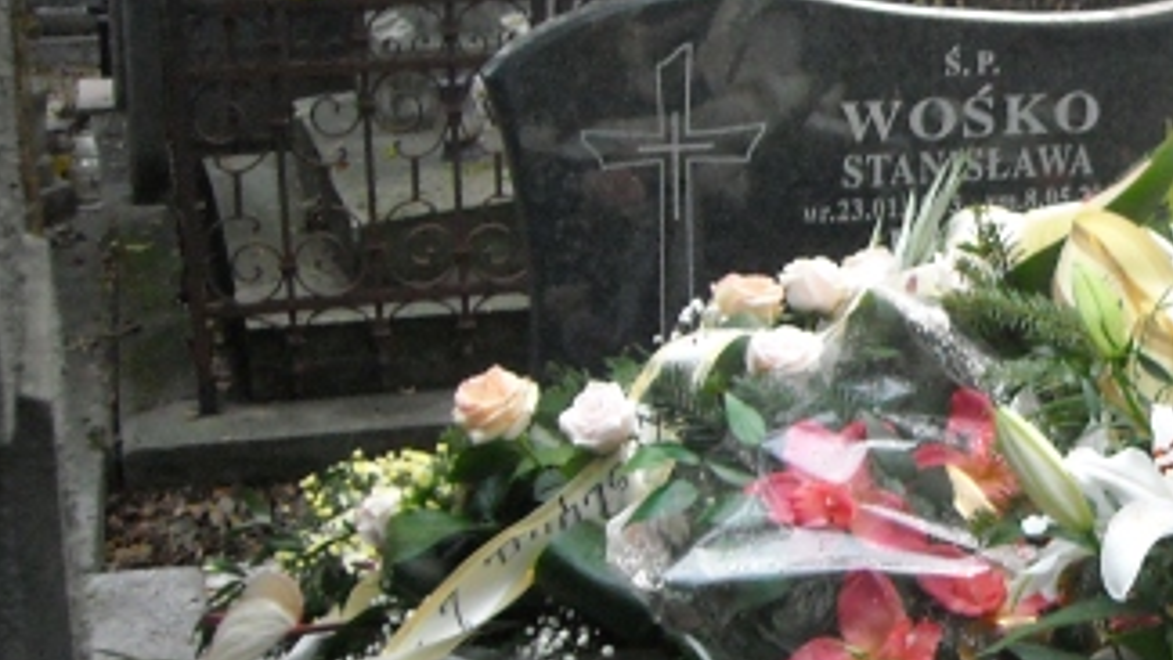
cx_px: 1112
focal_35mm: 75
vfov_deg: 16.1
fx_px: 2333
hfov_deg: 27.0
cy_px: 256
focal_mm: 5.7
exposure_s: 1/135
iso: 436
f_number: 2.8
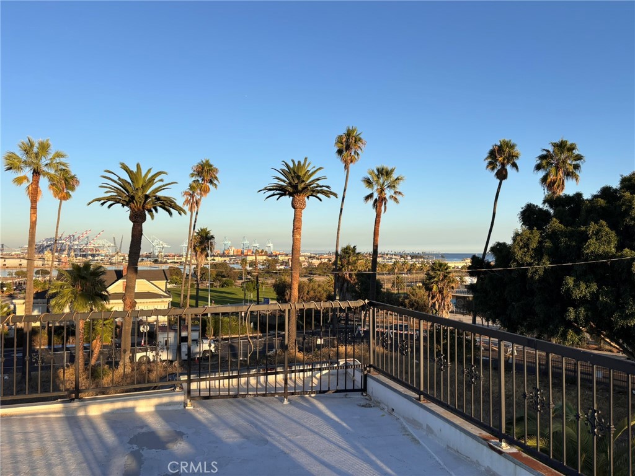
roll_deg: -0.9
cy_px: 238
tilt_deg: +0.4
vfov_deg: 53.1
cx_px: 318
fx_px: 477
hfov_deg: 67.3
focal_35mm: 26
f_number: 1.6
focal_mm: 5.96
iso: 50
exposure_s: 1/2105
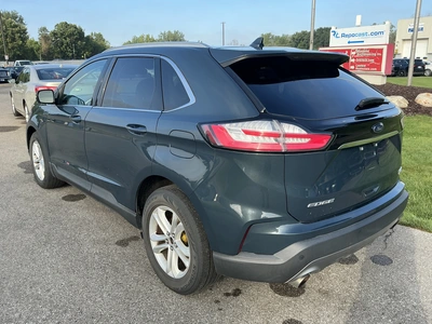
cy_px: 162
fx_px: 349
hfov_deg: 63.4
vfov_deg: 49.7
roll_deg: +0.7
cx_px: 216
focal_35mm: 28
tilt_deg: -16.4
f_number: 1.8
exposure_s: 1/491
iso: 25
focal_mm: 3
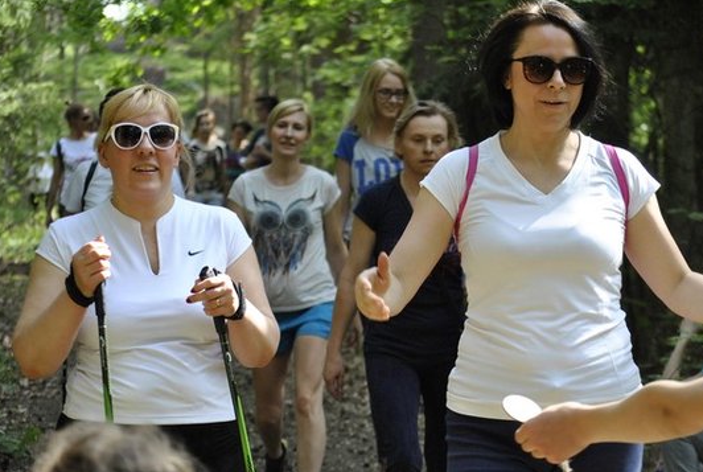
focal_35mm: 121
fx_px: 2367
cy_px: 235
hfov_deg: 16.9
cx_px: 423
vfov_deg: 11.4
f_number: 4.2
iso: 800
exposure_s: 1/400
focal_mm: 66
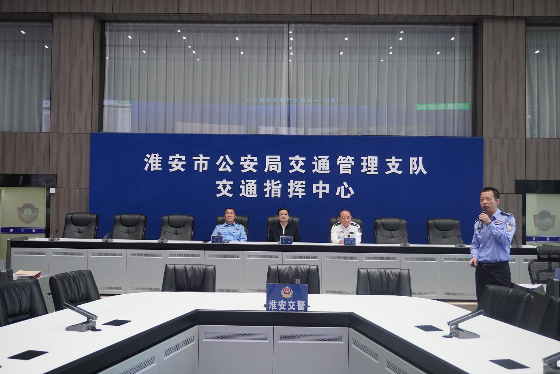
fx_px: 583
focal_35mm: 38
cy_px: 187
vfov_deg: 35.5
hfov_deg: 51.3
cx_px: 280
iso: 1600
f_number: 4.5
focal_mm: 25
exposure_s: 1/160
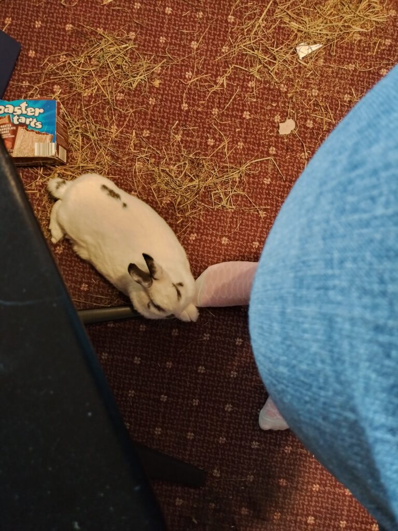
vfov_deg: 65.3
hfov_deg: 51.4
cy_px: 266
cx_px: 199
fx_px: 414
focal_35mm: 27
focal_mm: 3.7
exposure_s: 1/15
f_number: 2.2
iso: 500
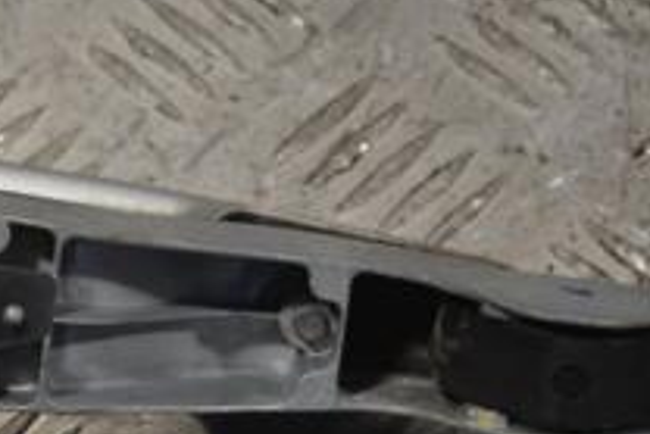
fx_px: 4065
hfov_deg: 9.1
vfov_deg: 6.1
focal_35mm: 225
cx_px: -84
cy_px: 253
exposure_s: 1/100
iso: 400
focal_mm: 52
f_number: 5.6
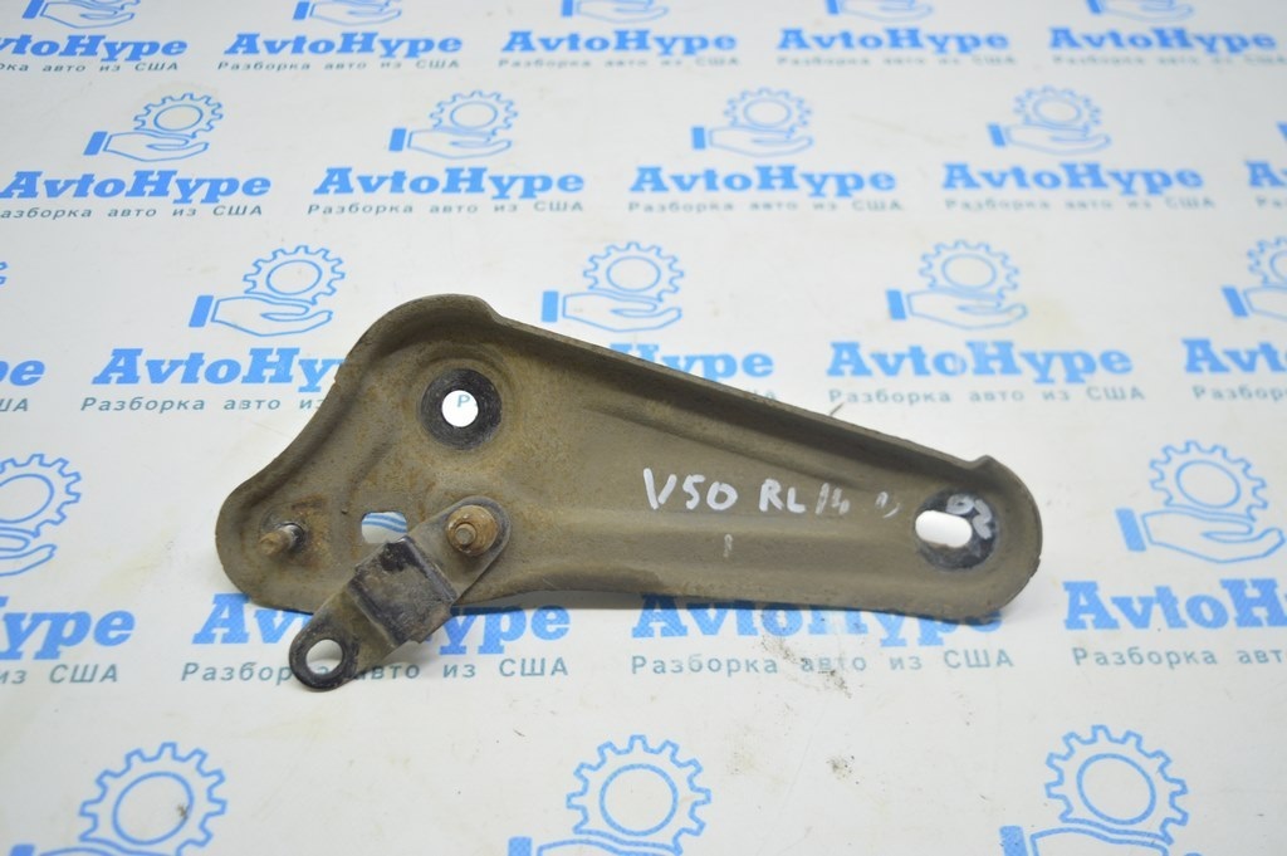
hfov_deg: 53.2
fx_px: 1286
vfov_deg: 36.8
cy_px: 428
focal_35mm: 36
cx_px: 644
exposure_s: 1/40
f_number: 4
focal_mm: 24
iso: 400
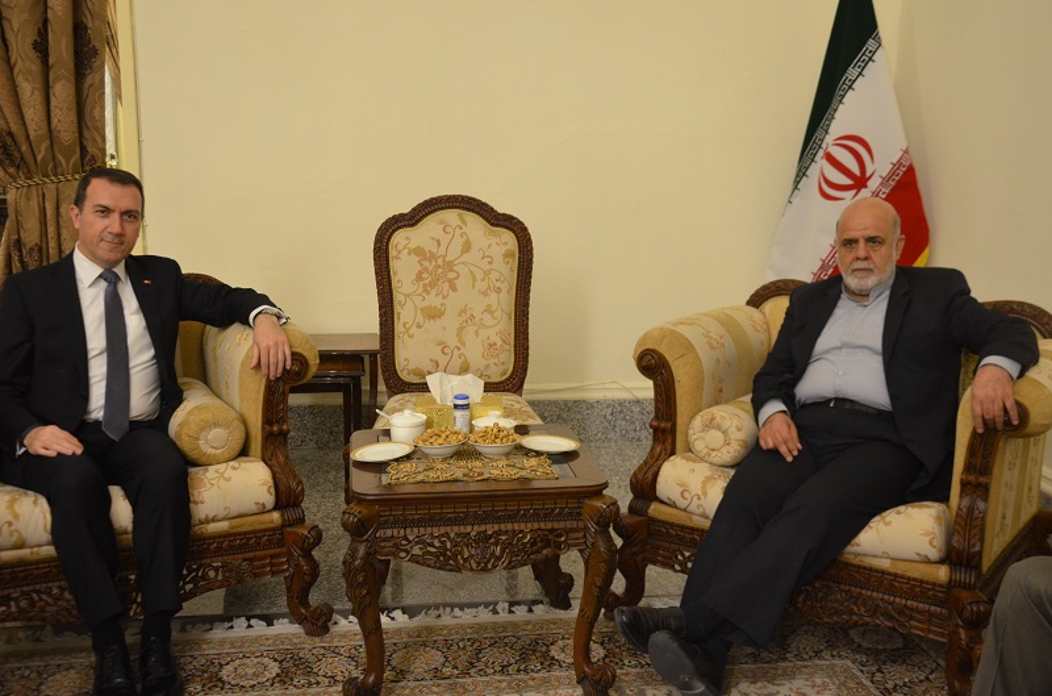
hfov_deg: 46.5
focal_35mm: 42
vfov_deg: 31.7
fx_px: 1224
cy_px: 348
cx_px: 526
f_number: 4
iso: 1600
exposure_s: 1/20
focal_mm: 28
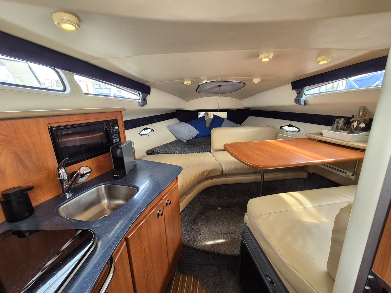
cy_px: 146
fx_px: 147
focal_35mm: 13
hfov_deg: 106.2
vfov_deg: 89.9
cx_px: 196
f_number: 2.2
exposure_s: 1/50
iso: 125
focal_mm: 2.2
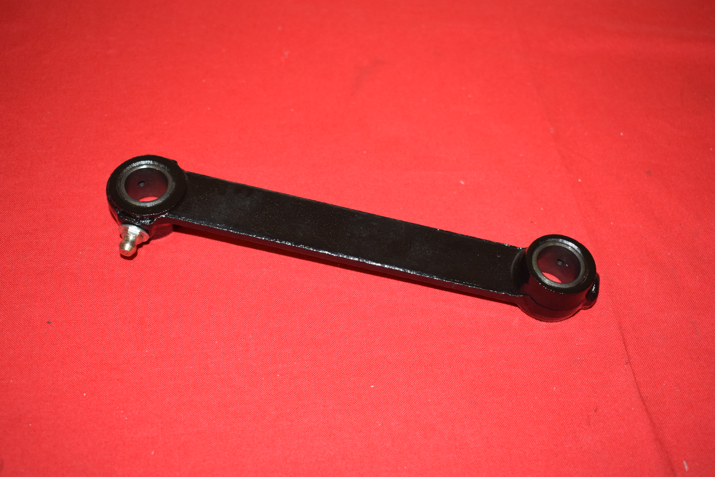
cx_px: 358
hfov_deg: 45.0
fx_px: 864
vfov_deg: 30.9
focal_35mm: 44
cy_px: 238
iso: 1250
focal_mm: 29
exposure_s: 1/200
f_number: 5
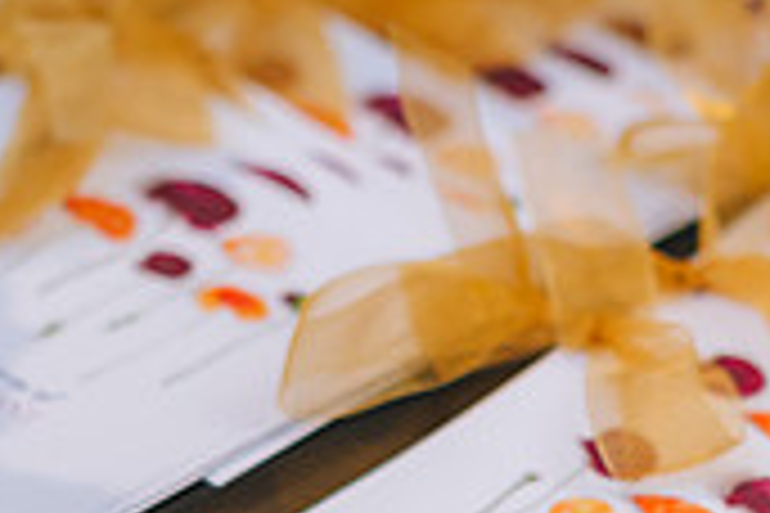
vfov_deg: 8.0
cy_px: 704
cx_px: 689
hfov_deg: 12.0
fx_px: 3636
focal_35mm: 170
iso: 200
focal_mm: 50
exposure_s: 1/80
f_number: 2.8
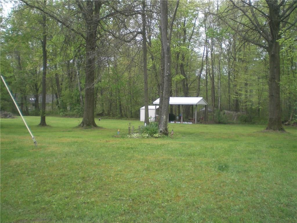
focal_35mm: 38
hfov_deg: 49.0
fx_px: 326
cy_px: 112
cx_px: 148
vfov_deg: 37.7
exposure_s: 1/100
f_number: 3.1
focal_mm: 6.3
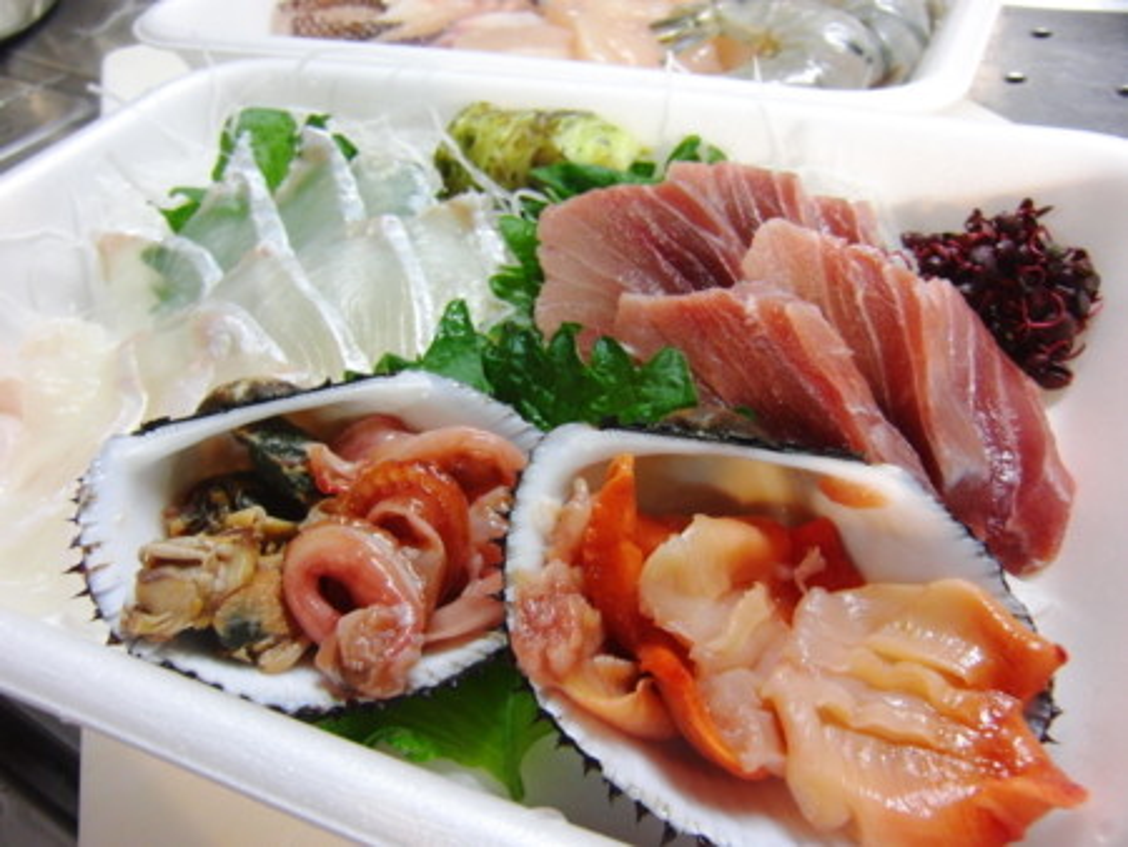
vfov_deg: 46.8
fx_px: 978
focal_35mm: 30
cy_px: 424
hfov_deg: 59.9
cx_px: 564
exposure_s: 1/15
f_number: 3.5
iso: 400
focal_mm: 5.2
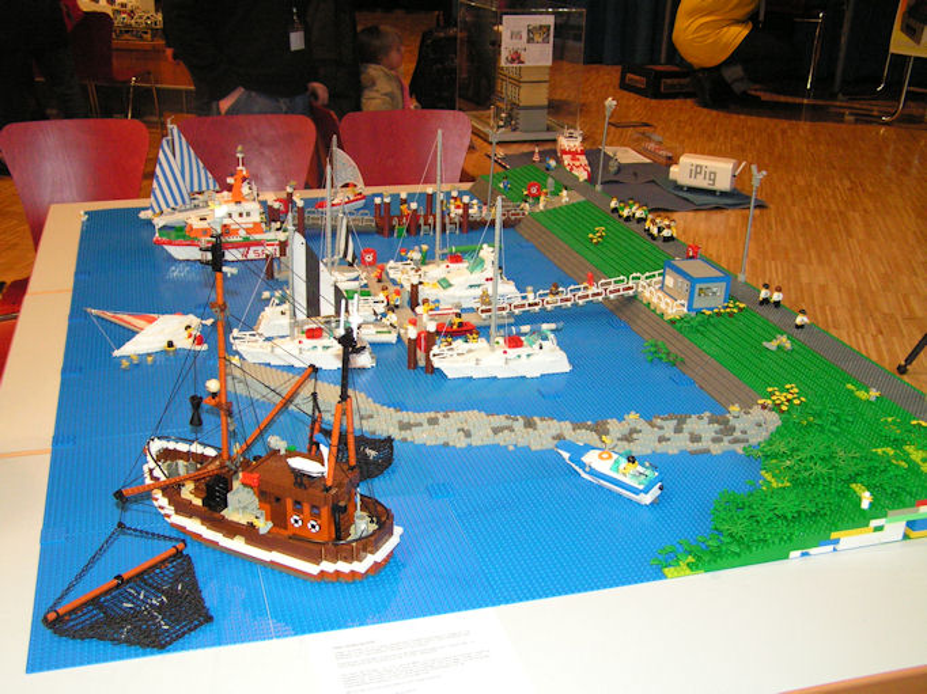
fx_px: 1017
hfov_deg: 49.0
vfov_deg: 37.7
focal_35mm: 38
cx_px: 464
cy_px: 347
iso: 200
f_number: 2.8
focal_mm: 6.3
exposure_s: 1/40
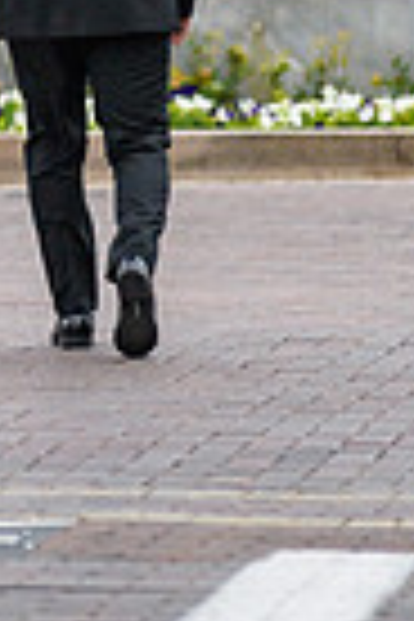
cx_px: -68
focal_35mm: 506
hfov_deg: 2.7
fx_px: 8728
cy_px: -58
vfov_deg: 4.1
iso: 250
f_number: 2.8
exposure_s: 1/3200
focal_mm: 155
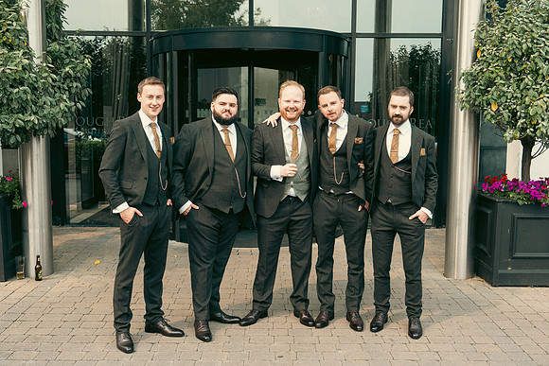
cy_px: 183
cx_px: 274
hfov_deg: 48.4
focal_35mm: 40
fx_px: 610
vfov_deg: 33.4
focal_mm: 40
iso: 250
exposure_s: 1/250
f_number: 5
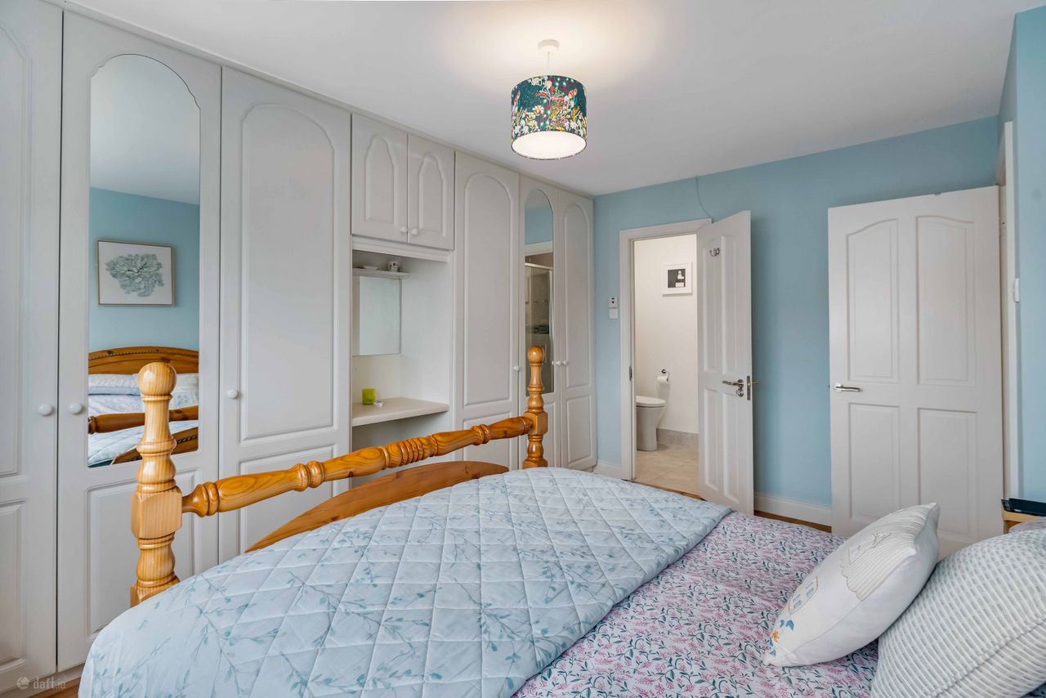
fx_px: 494
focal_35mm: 17
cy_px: 349
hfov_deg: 93.3
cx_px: 523
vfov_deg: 70.5
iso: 640
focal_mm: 17
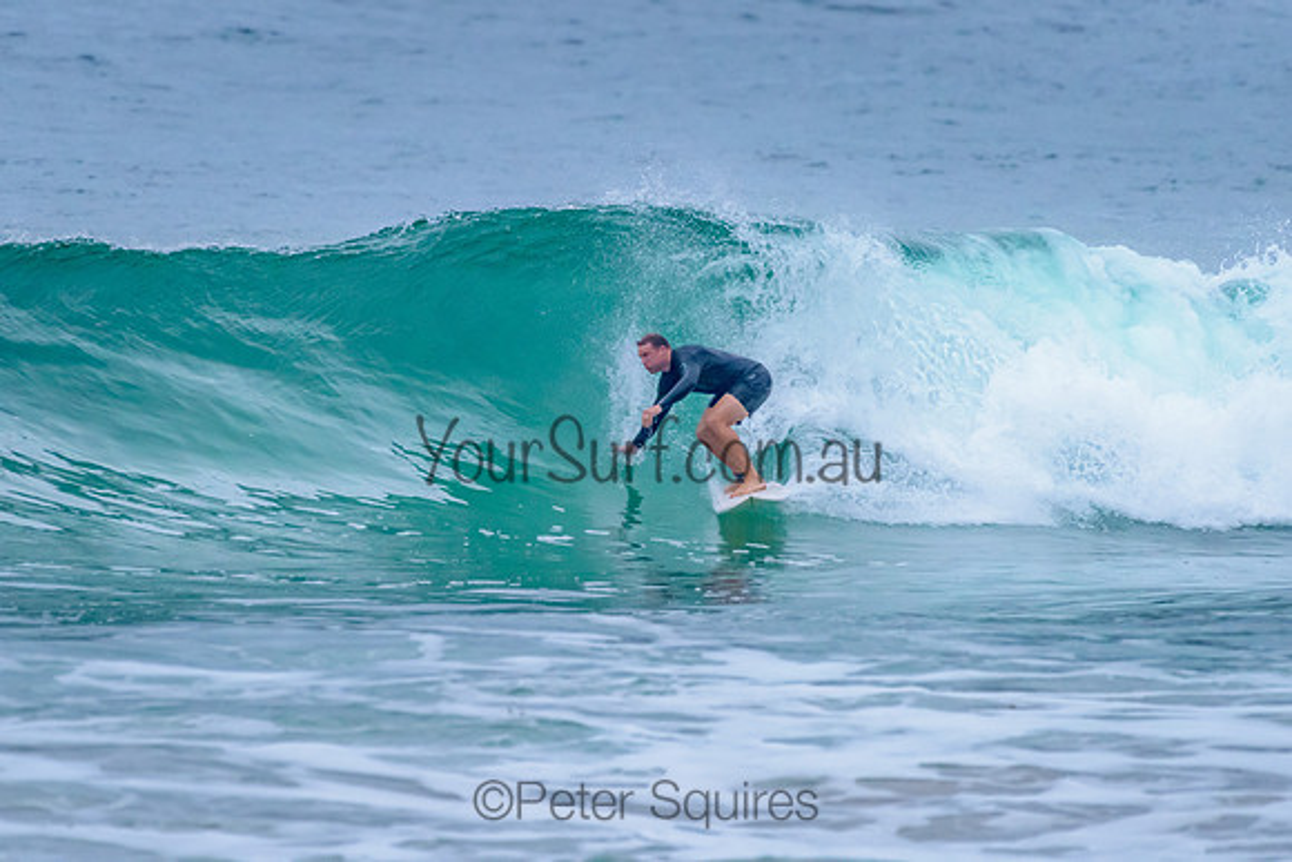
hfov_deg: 3.4
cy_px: 334
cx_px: 605
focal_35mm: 613
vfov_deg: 2.2
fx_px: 21991
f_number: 5.6
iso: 2000
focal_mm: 500
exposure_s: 1/2000
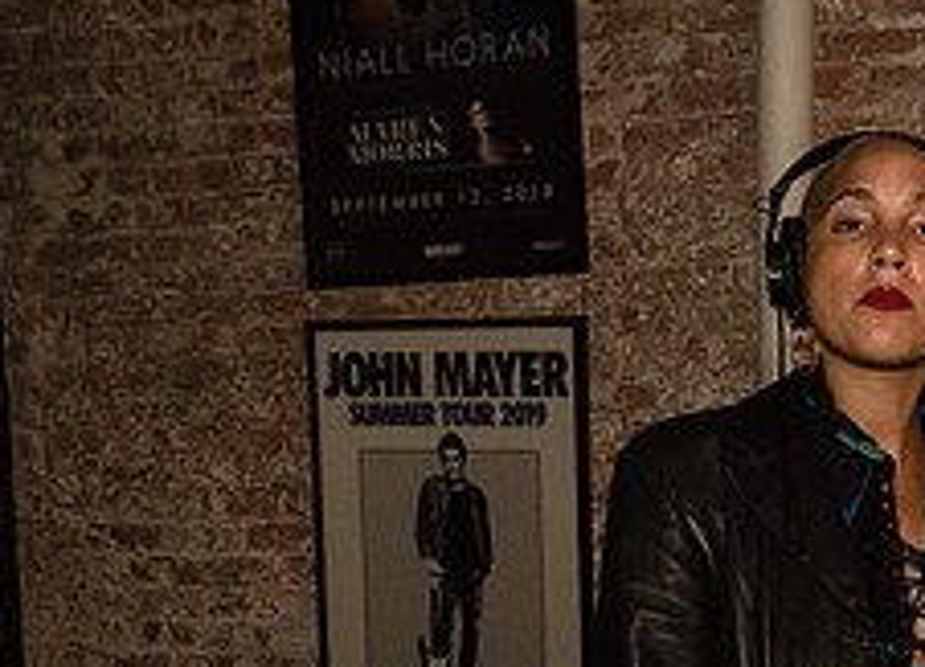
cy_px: 769
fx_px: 2399
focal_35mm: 91
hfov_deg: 21.2
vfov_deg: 15.3
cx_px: 893
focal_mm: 28
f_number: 4
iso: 2500
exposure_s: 1/200
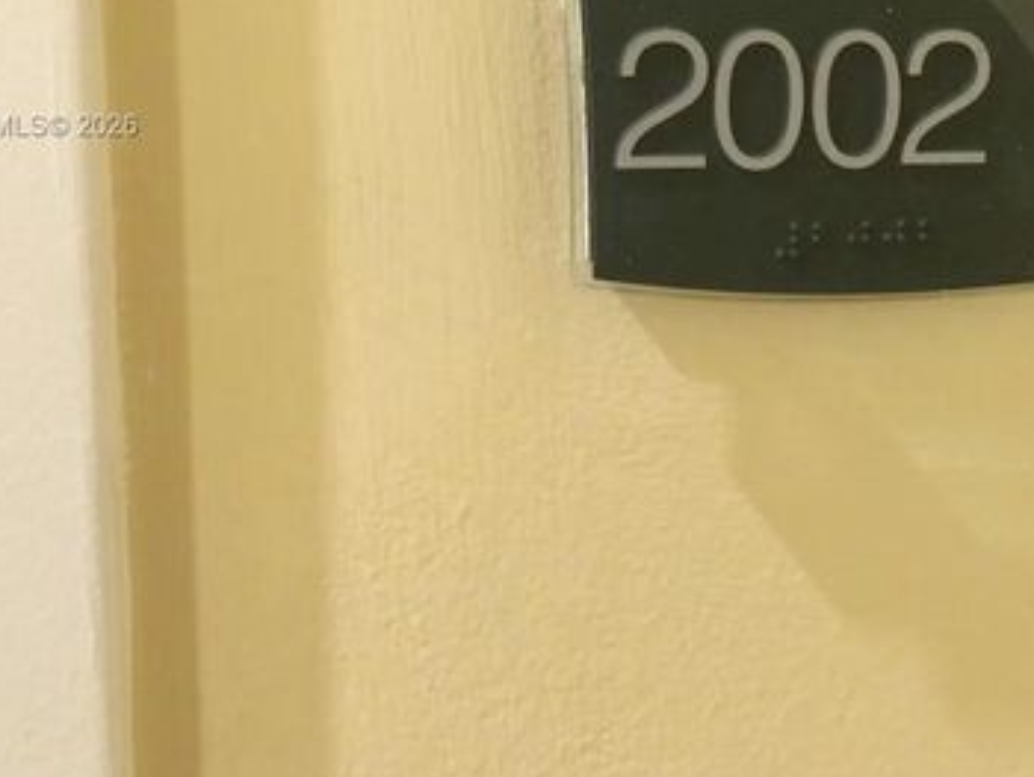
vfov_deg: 26.9
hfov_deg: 35.7
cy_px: 127
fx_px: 1584
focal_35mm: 53
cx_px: 715
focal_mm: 4.15
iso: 320
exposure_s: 1/15
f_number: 2.2
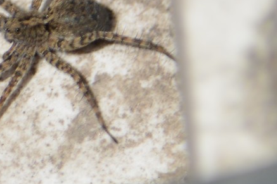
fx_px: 7607
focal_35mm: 989
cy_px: -16
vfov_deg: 1.4
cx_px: 64
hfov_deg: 2.1
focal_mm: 300
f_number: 8
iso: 100
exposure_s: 1/160
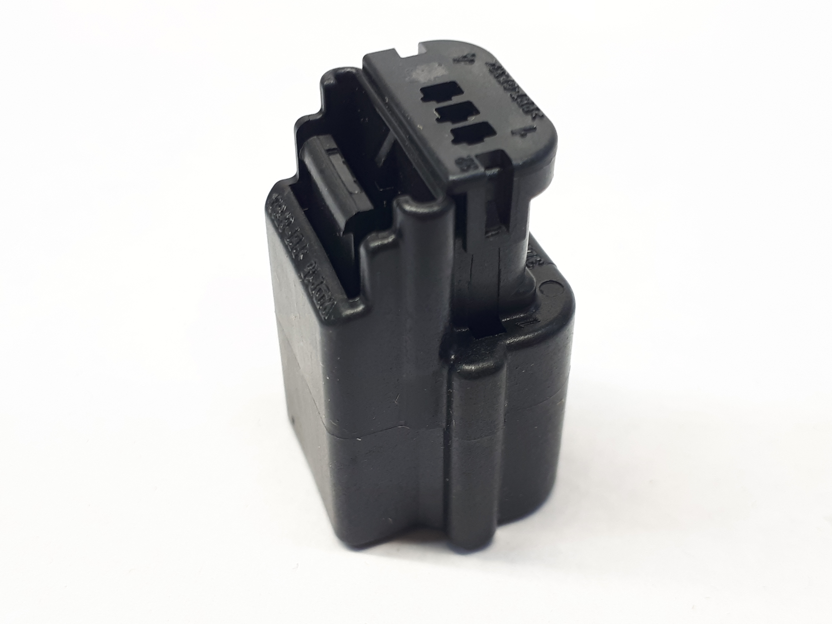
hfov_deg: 65.3
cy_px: 312
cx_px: 416
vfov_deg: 51.4
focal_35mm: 27
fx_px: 649
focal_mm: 3.6
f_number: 1.9
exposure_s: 1/50
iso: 50
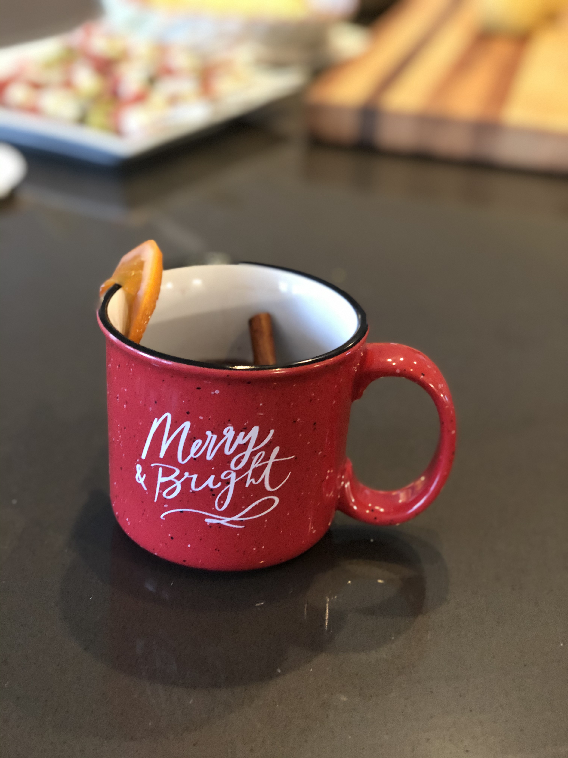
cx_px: 284
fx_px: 1138
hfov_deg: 28.0
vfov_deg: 36.8
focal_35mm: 52
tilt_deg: -26.9
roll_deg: -2.9
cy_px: 379
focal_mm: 6
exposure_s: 1/12
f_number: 2.4
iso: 160
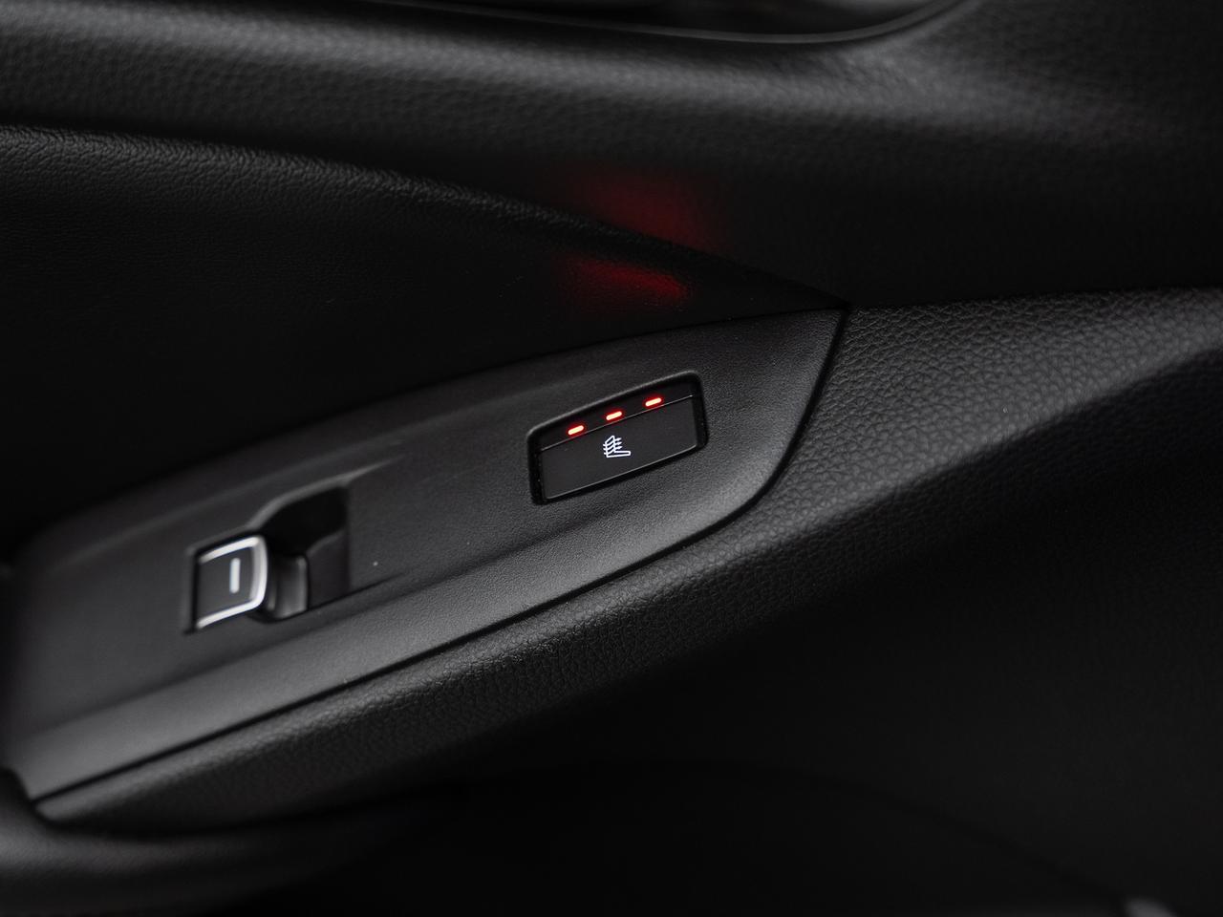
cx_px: 612
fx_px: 1991
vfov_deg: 25.9
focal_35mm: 56
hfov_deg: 34.1
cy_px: 458
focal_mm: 52.1
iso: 800
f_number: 4
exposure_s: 1/40
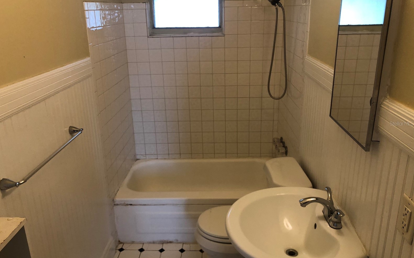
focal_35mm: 30
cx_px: 205
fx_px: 338
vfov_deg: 41.8
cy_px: 123
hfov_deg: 62.9
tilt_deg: -18.5
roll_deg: +2.0
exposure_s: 1/20
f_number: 1.8
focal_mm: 3.99
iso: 40
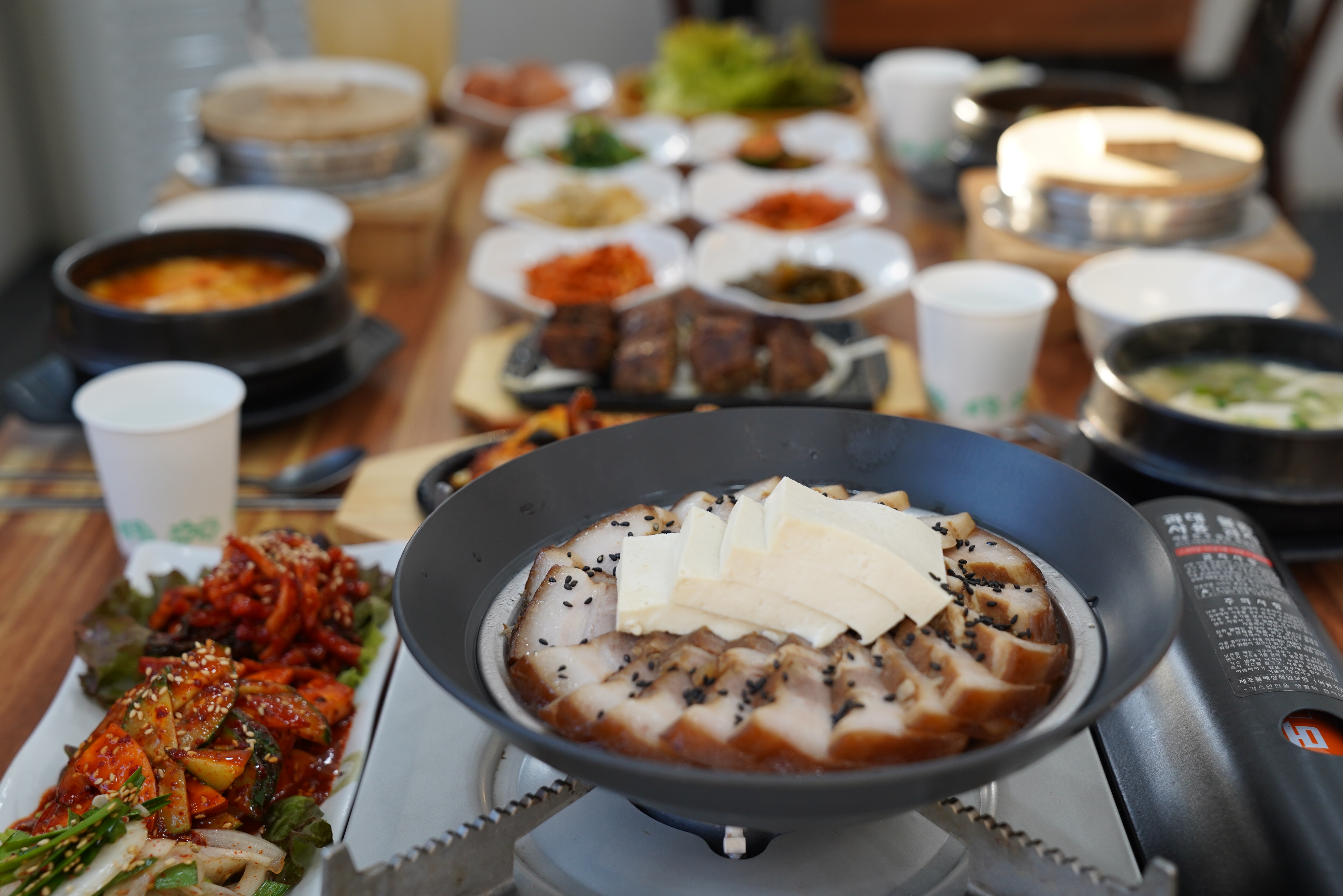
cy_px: 448
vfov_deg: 28.1
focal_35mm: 48
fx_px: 1791
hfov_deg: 41.1
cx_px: 672
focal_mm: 48
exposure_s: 1/160
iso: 640
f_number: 4
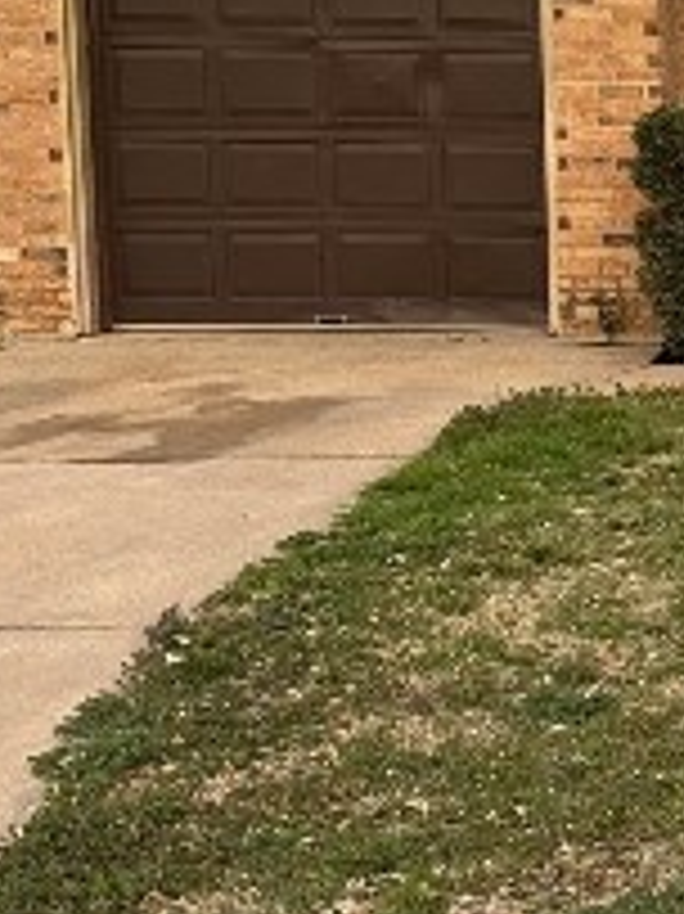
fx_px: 2400
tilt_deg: -6.3
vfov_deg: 21.5
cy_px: 477
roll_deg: +0.6
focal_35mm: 91
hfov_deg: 14.3
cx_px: 1246
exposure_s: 1/330
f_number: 1.78
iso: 80
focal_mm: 6.86
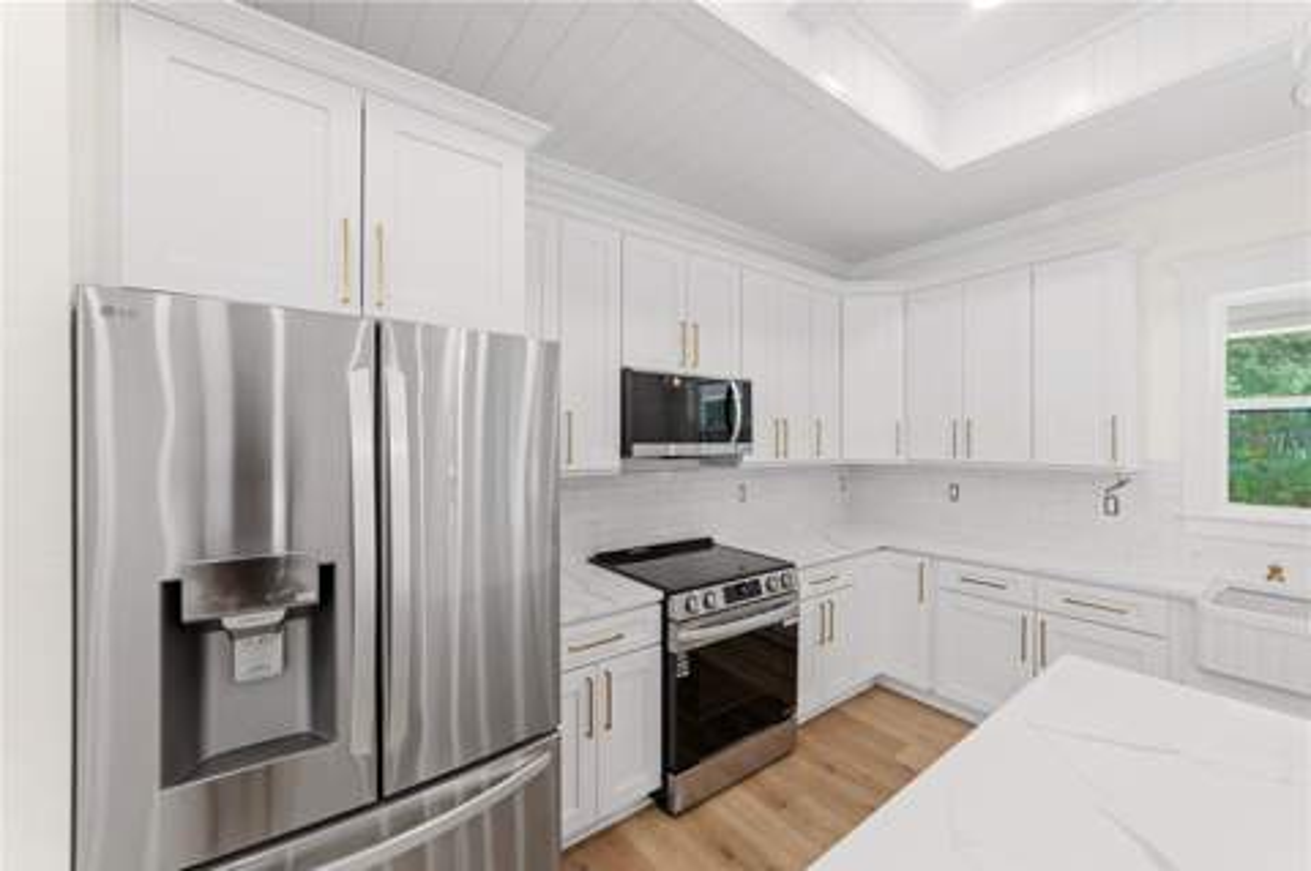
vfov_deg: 81.1
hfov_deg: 104.3
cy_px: 436
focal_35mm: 14
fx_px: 509
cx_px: 656
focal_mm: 14
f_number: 11
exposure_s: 1/2
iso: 160
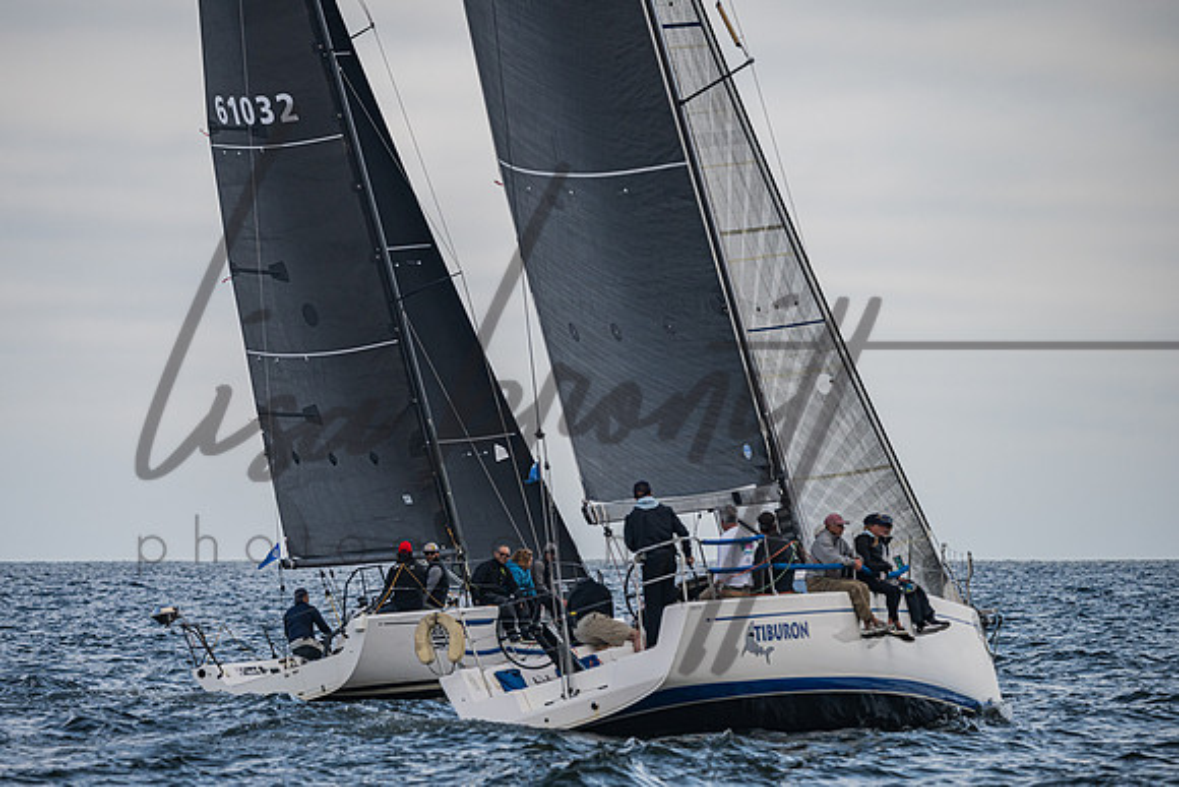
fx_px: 9466
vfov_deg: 4.8
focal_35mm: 289
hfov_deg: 7.1
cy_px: 440
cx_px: 519
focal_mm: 240
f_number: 5.6
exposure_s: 1/2000
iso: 400
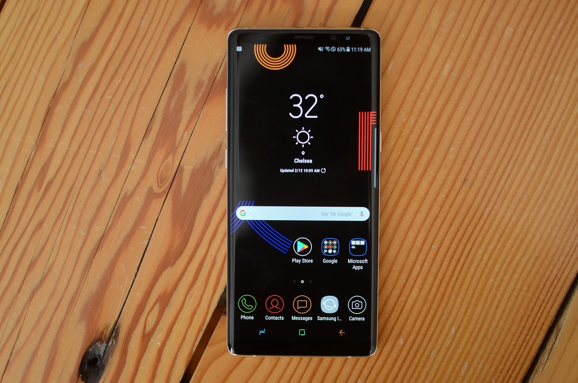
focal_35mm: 52
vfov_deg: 25.6
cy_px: 192
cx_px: 289
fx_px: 841
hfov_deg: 37.9
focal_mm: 35
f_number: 1.8
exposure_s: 1/125
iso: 100
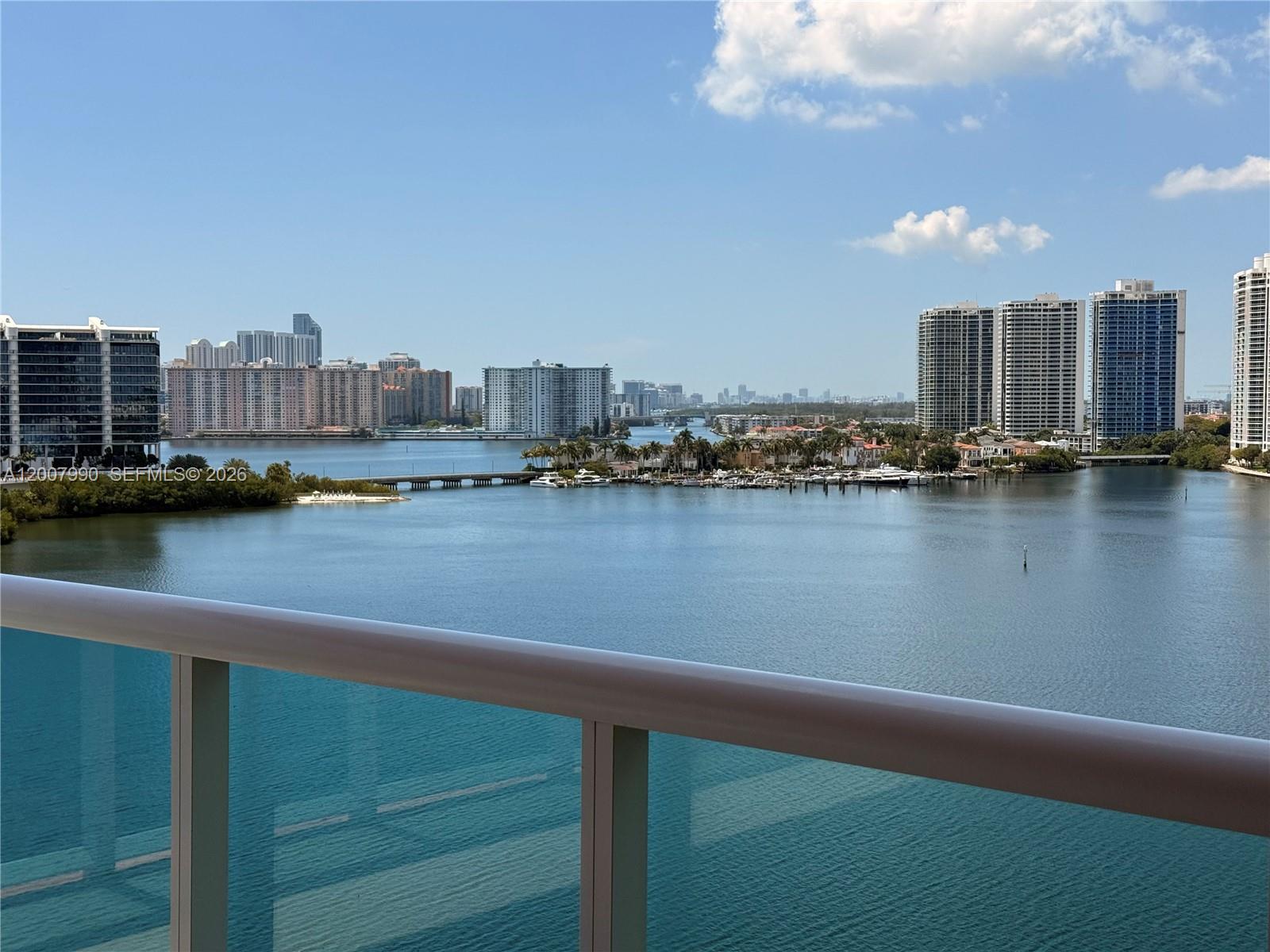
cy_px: 476
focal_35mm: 48
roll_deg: +0.2
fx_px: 1761
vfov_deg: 30.3
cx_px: 635
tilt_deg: -2.1
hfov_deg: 39.7
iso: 64
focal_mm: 6.76
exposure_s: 1/7143
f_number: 1.78
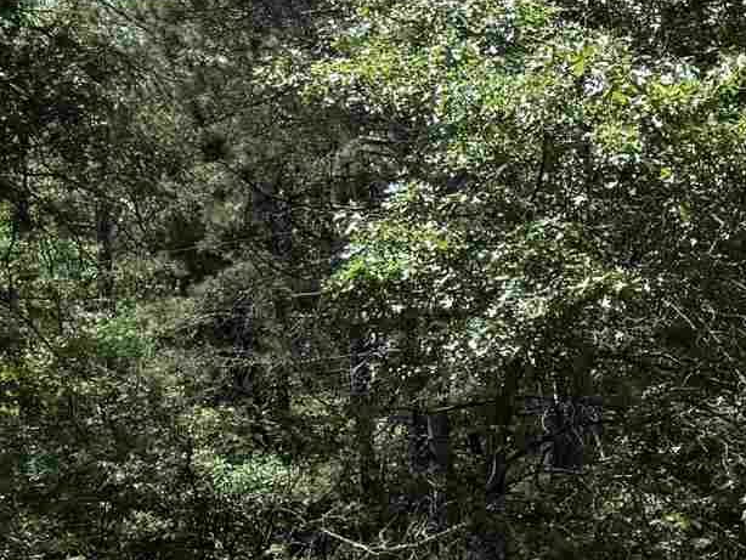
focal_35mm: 120
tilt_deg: -1.2
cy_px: 551
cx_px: 1477
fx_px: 2587
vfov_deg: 12.2
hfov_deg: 13.9
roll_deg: -0.3
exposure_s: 1/2053
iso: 80
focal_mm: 6.76
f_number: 1.78
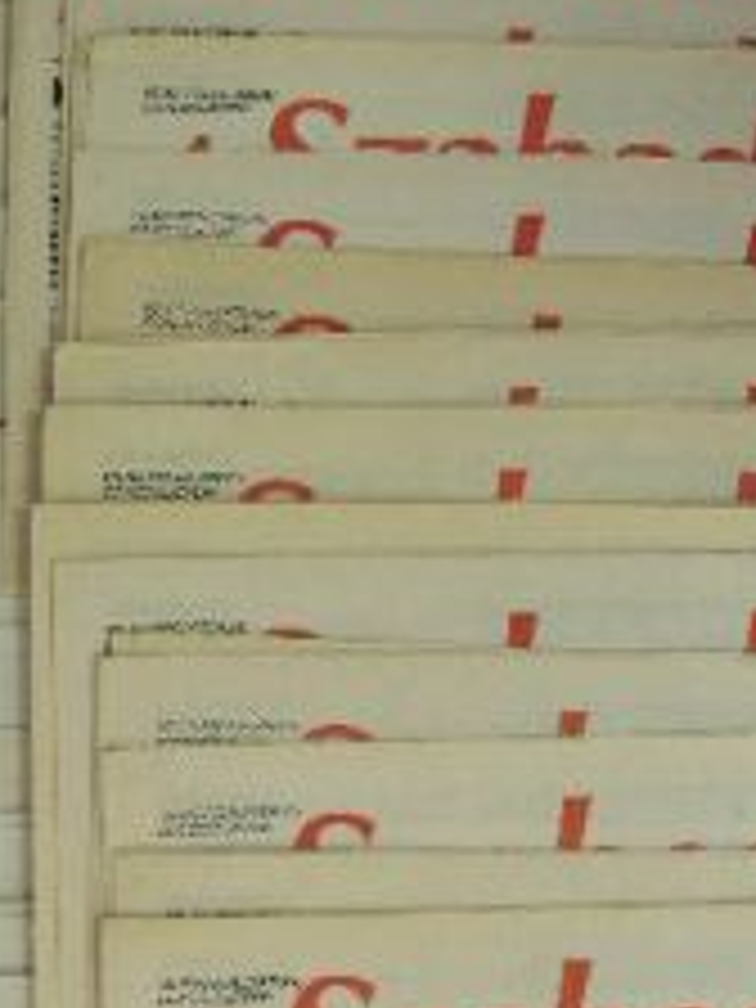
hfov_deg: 19.1
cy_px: 893
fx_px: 2242
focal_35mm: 77
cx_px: 248
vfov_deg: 24.7
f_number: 3.5
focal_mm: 6.3
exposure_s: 1/31.5
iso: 170
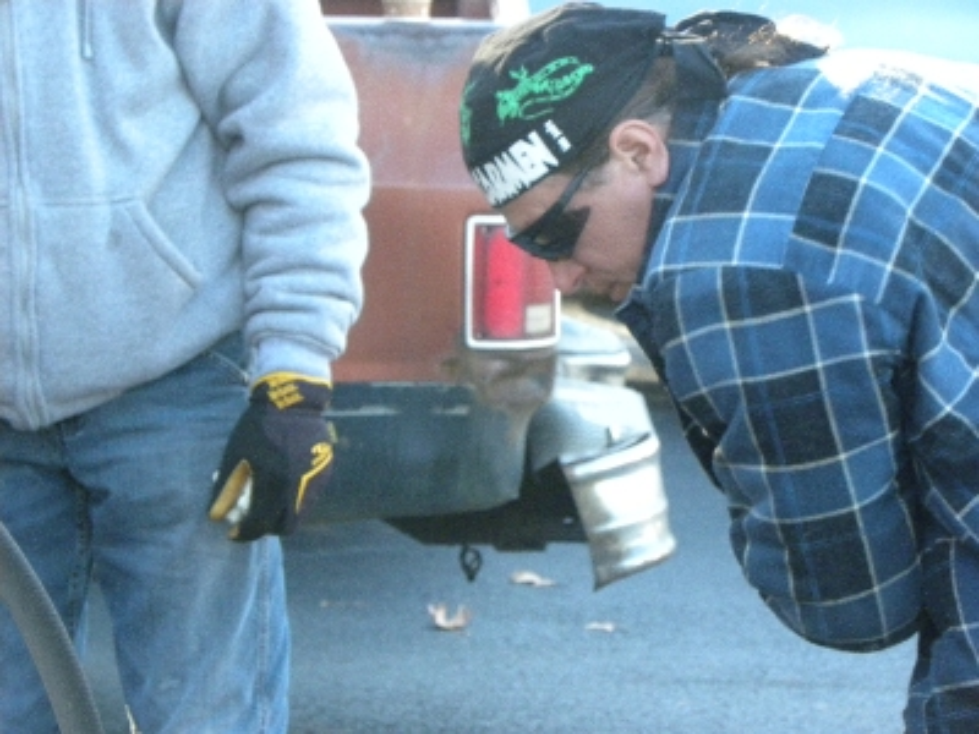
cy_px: 367
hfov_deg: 10.7
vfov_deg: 8.1
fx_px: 5204
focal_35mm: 184
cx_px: 490
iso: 629
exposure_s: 1/198
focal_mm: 32.7
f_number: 4.5
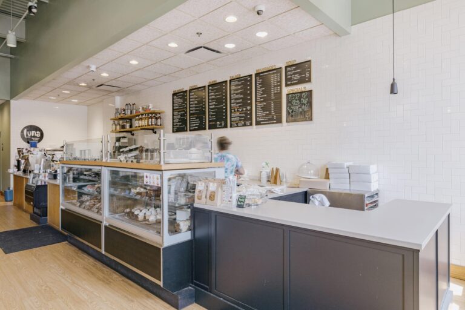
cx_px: 232
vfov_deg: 59.5
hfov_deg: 81.2
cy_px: 155
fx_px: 271
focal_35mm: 21
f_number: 9
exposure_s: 1/15
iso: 400
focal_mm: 21
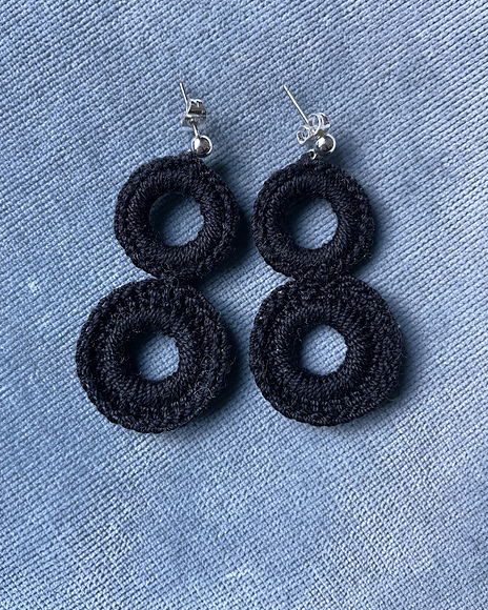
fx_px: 506
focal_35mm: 28
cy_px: 282
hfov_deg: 51.5
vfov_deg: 62.1
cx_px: 247
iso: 200
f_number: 1.6
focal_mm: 4.2
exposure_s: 1/60
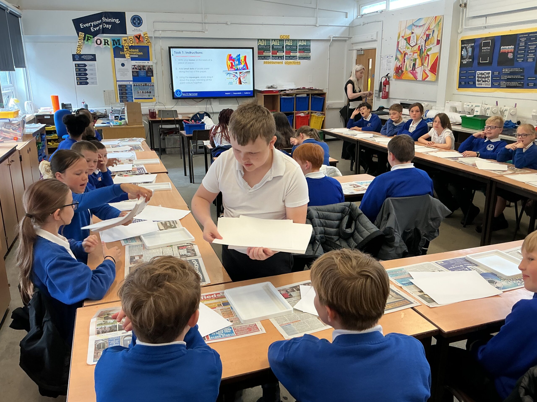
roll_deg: +0.8
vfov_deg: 48.2
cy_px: 201
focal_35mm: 29
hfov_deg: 61.7
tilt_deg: -17.8
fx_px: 450
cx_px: 268
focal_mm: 3
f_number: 1.8
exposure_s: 1/60
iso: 64
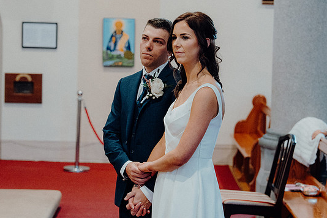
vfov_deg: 12.0
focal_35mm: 114
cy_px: 112
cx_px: 169
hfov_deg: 17.9
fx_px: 1035
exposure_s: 1/160
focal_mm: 70
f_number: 3.5
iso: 2500
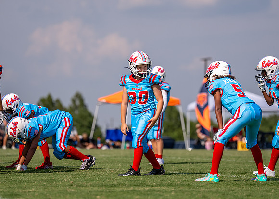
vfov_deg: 7.5
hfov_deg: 10.6
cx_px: 142
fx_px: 1509
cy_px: 103
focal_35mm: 191
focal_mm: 157
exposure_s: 1/4000
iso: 125
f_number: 2.8
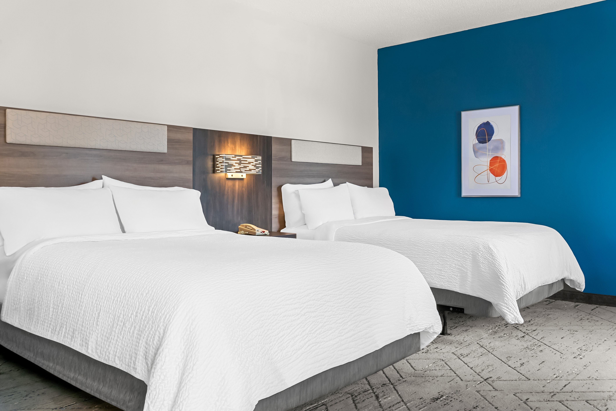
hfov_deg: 63.6
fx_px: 496
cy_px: 206
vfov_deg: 45.0
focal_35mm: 29
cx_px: 308
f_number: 10
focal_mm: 29
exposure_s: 1/3
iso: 400
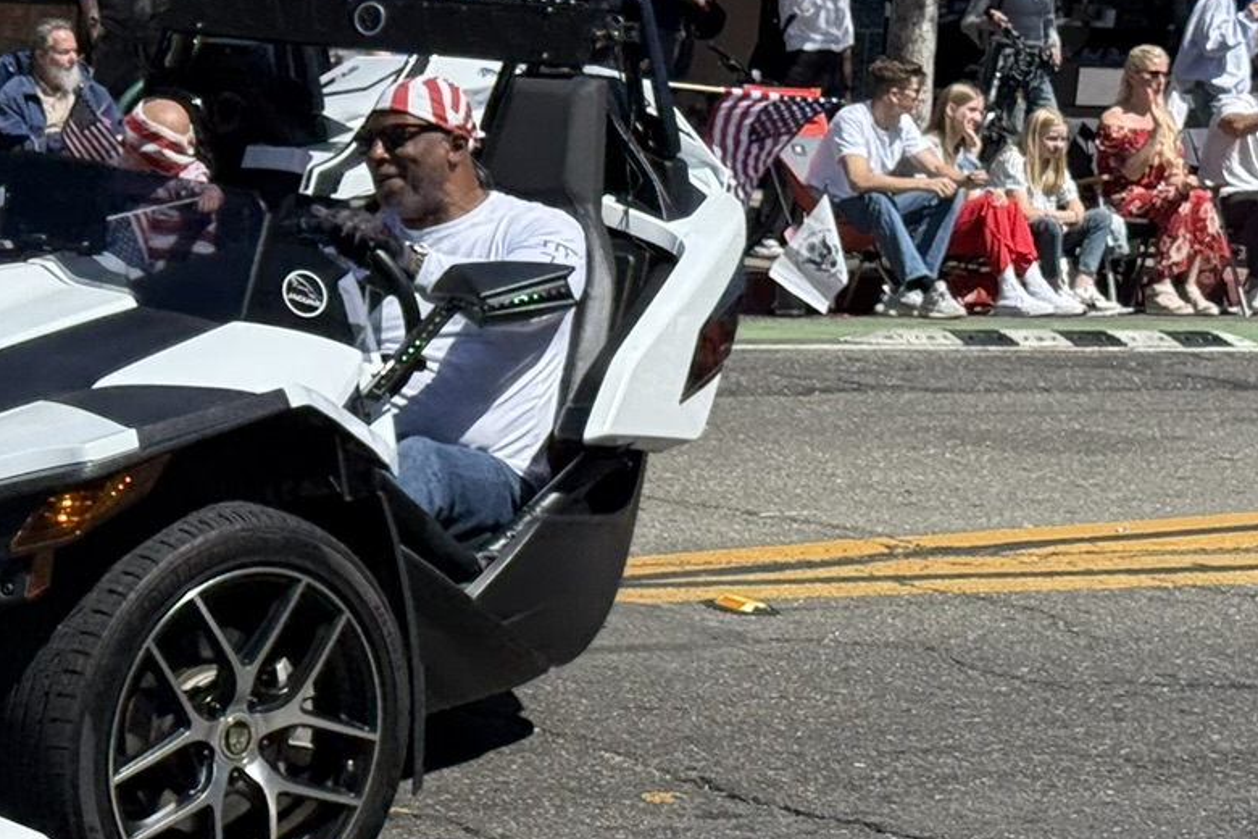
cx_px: -185
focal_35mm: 131
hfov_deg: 15.2
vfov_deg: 10.5
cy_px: 468
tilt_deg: -7.5
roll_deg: -2.5
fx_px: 4577
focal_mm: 6.76
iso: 64
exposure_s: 1/5208
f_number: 1.78
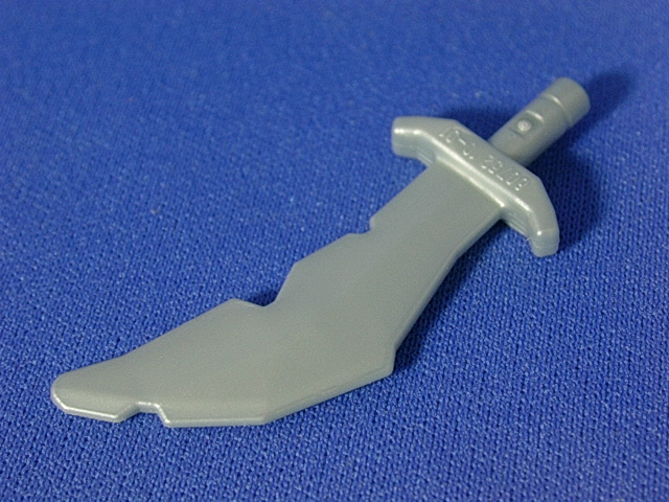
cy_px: 251
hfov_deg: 26.0
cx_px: 334
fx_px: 1449
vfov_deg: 19.6
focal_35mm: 75
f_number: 3.8
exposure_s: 1/5.1
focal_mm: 11.3
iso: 70
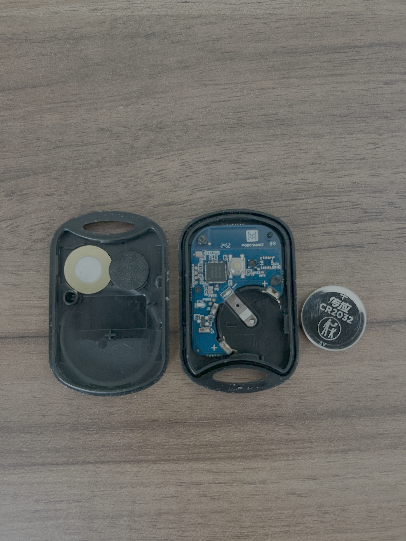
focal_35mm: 26
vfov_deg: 67.3
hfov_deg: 53.1
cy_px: 270
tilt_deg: -84.7
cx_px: 203
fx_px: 407
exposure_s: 1/59
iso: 500
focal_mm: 5.7
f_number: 1.5
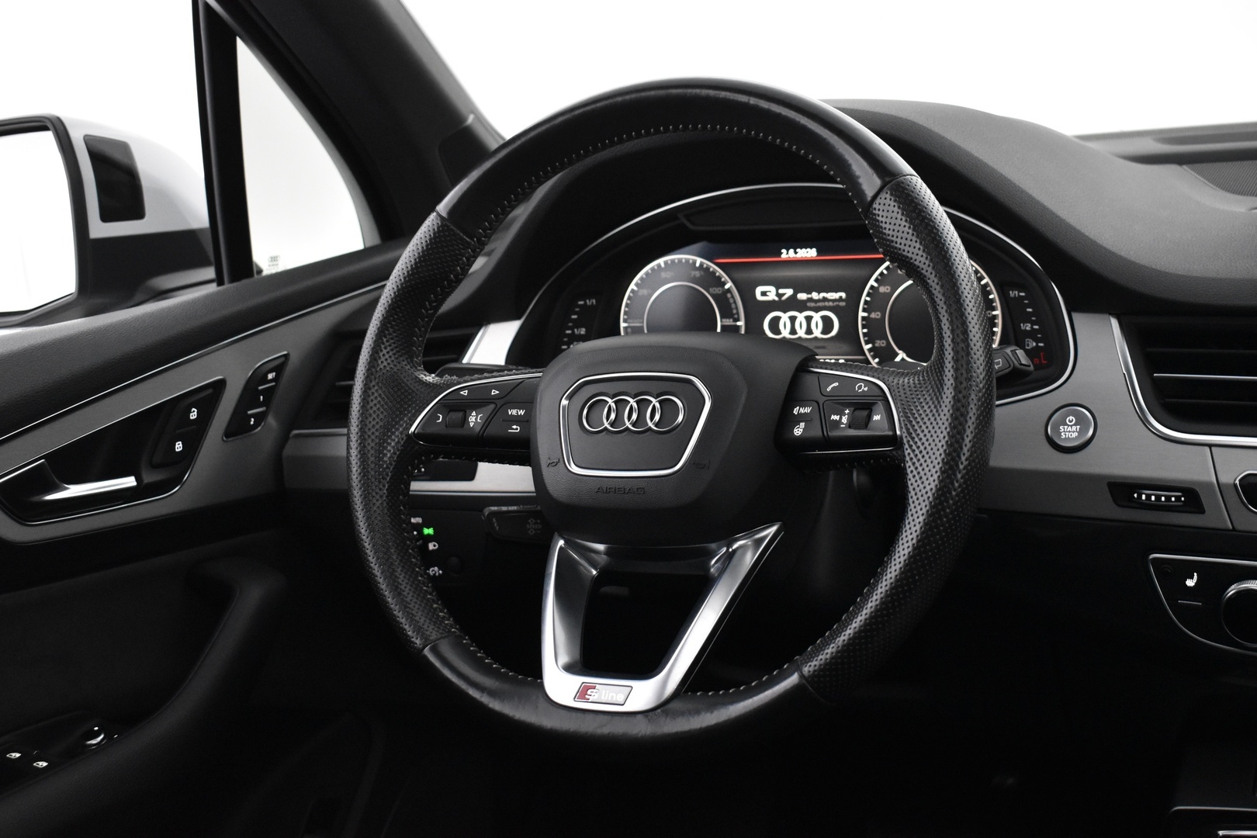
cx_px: 628
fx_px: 1571
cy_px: 419
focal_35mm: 45
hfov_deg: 43.6
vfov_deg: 29.9
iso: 3200
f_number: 4.2
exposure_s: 1/40
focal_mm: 30
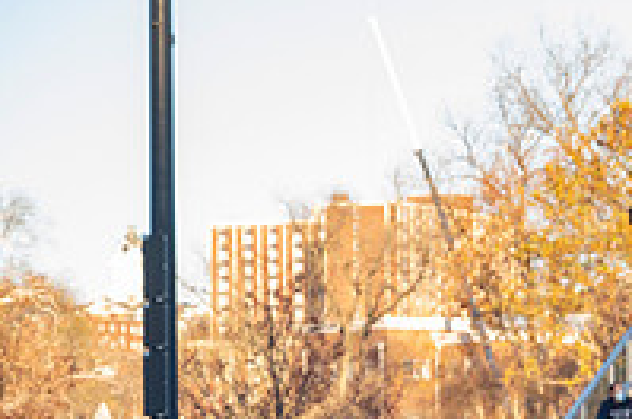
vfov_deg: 6.6
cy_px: 584
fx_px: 3576
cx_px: 794
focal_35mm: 204
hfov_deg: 9.9
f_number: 4
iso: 2000
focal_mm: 70
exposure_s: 1/2500
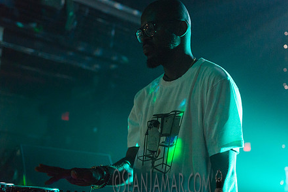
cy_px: 121
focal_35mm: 50
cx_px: 170
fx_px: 400
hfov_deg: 39.5
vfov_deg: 26.9
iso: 4000
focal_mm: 38
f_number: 2.8
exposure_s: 1/400
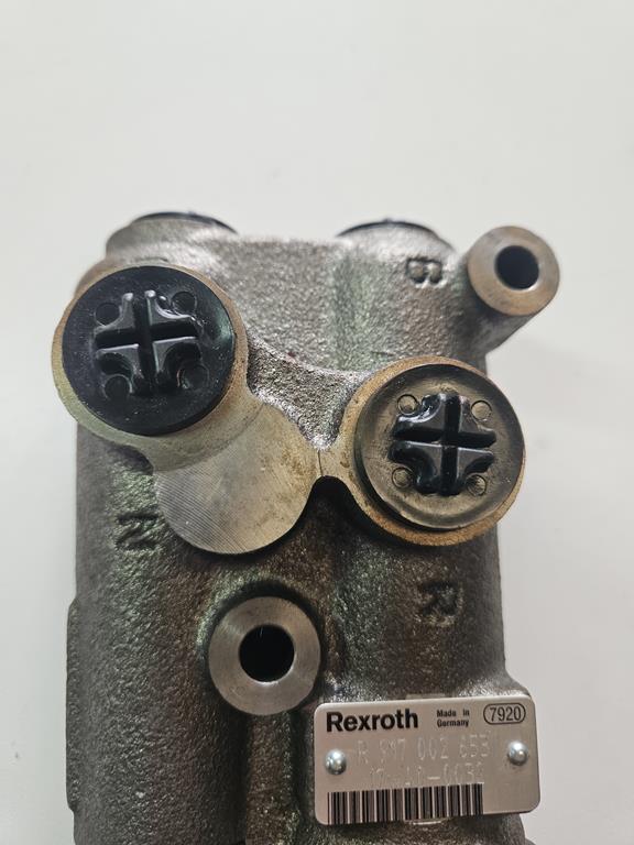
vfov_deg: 73.9
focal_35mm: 23
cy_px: 422
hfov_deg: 58.9
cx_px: 317
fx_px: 562
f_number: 1.8
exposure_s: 1/100
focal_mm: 5.4
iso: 160
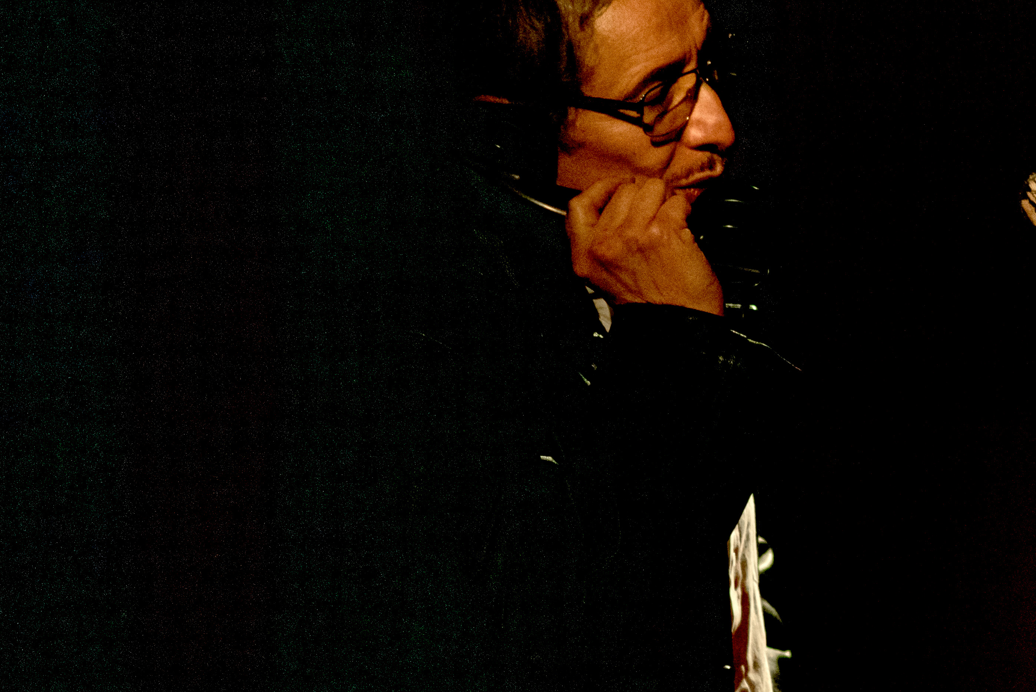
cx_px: 1025
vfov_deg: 3.4
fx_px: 11573
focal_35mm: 402
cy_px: 524
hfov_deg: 5.1
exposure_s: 1/160
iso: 3200
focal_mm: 190
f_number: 4.8
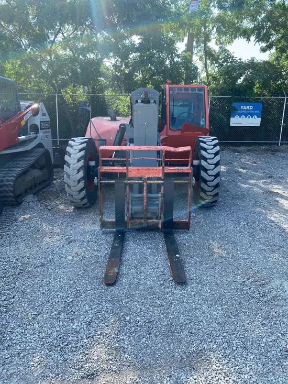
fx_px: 288
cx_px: 144
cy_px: 192
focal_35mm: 26
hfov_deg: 53.1
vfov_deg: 67.3
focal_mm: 4.25
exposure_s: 1/833
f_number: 1.8
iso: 32
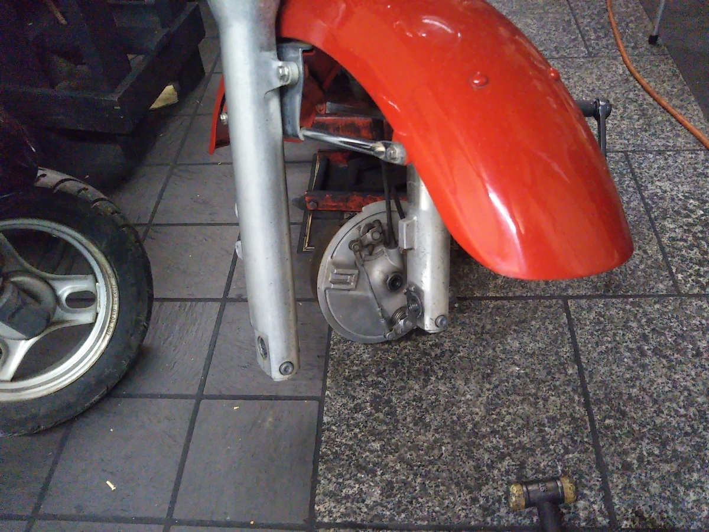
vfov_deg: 46.8
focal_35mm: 30
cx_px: 354
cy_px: 266
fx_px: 614
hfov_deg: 60.0
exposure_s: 1/23
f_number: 2.2
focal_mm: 4
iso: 836
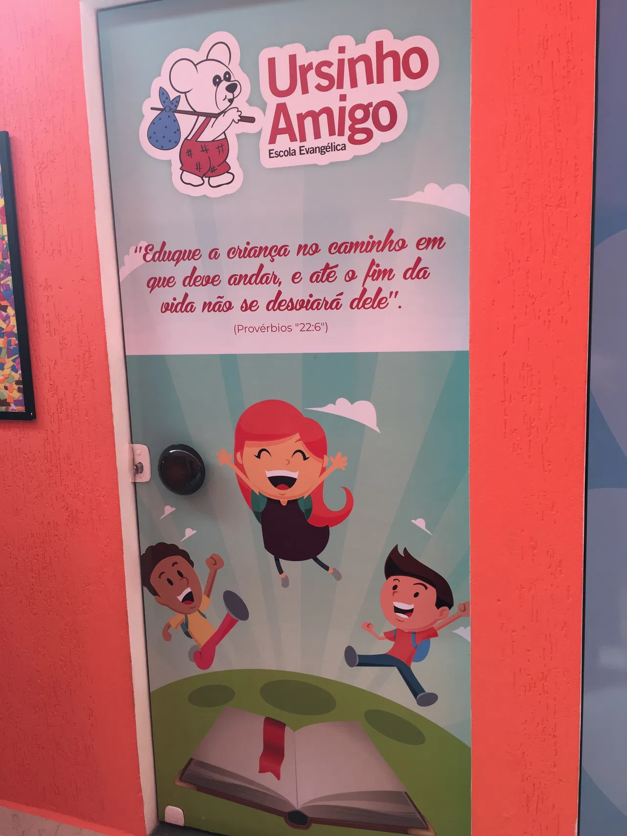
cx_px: 314
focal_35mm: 29
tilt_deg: -9.2
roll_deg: +1.2
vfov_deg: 61.7
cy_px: 418
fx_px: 700
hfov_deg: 48.2
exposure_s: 1/120
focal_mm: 4.15
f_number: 2.2
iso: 32
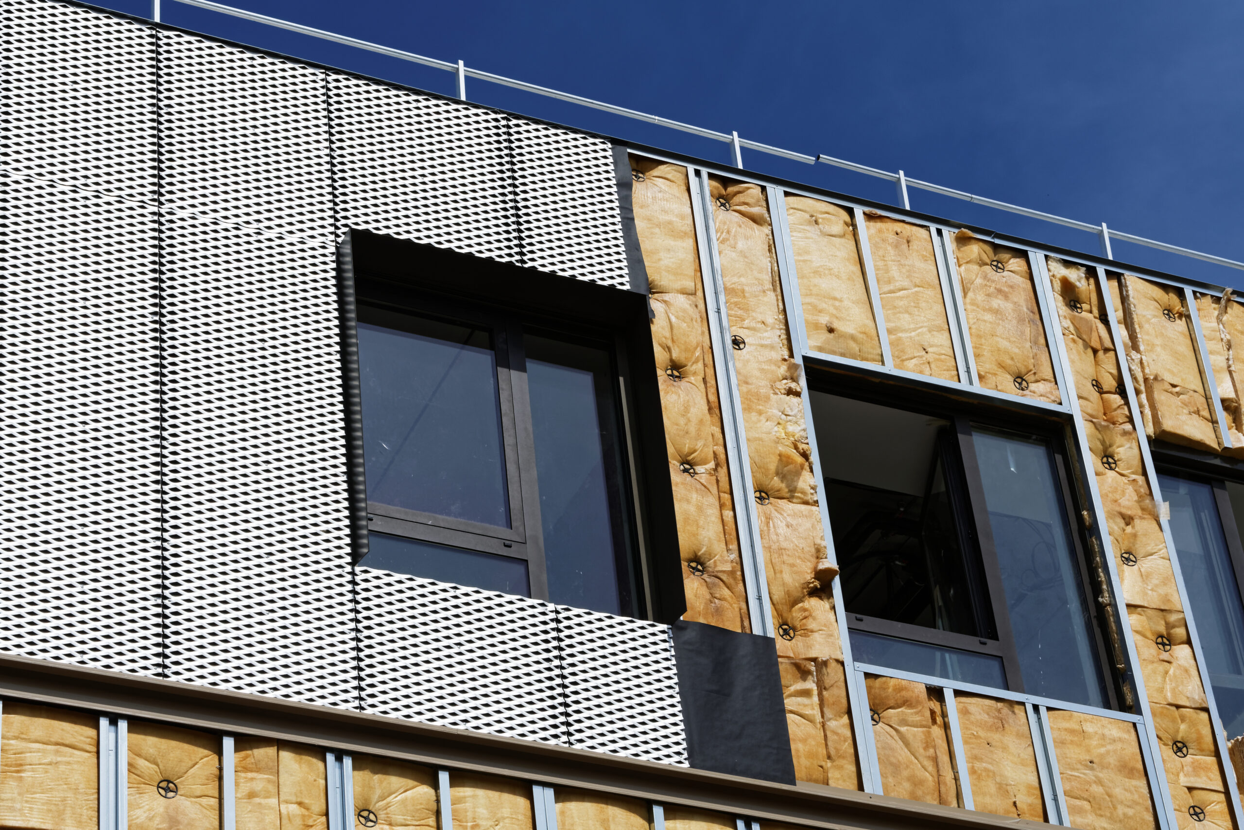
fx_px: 3214
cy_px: 415
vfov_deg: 14.7
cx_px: 622
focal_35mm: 93
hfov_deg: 21.9
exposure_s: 1/1250
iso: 320
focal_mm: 62
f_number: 16
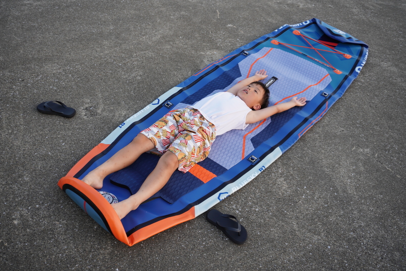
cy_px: 136
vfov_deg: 41.8
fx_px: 355
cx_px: 203
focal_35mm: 32
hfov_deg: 59.5
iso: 100
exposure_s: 1/40
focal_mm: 21
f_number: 4.5
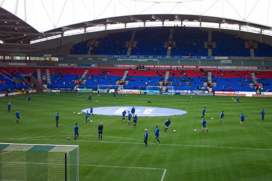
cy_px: 90
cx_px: 136
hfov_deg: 32.9
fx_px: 461
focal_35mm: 61
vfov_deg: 22.2
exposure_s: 1/180
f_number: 3.5
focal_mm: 12.6
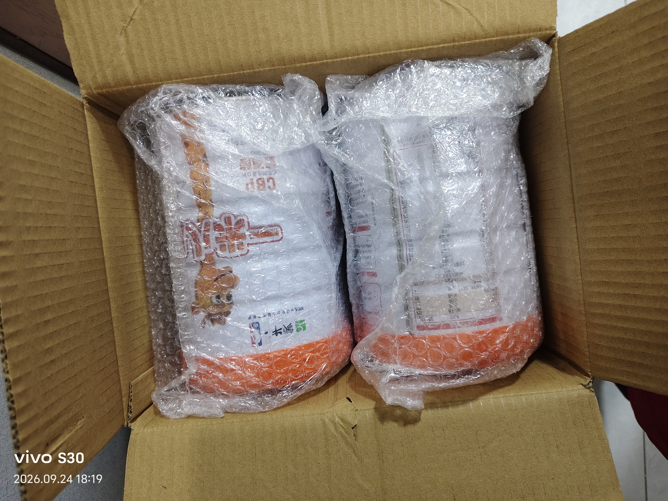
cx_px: 334
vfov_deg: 58.9
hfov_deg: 73.9
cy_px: 250
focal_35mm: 23
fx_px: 444
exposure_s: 1/50
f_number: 1.88
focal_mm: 5.56
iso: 758
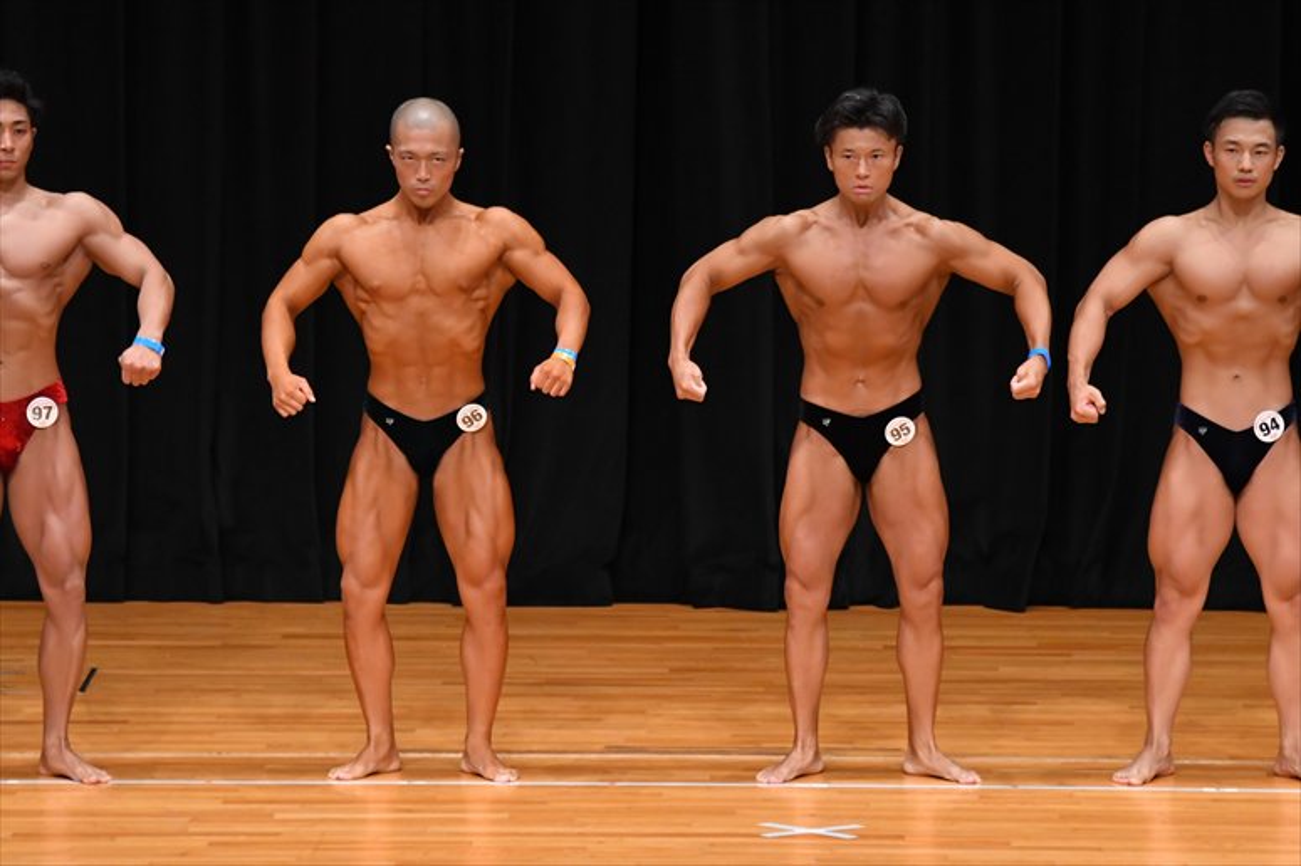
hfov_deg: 7.6
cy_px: 433
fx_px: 9753
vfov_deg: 5.1
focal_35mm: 270
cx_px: 650
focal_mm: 180
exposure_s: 1/400
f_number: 5.6
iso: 3200
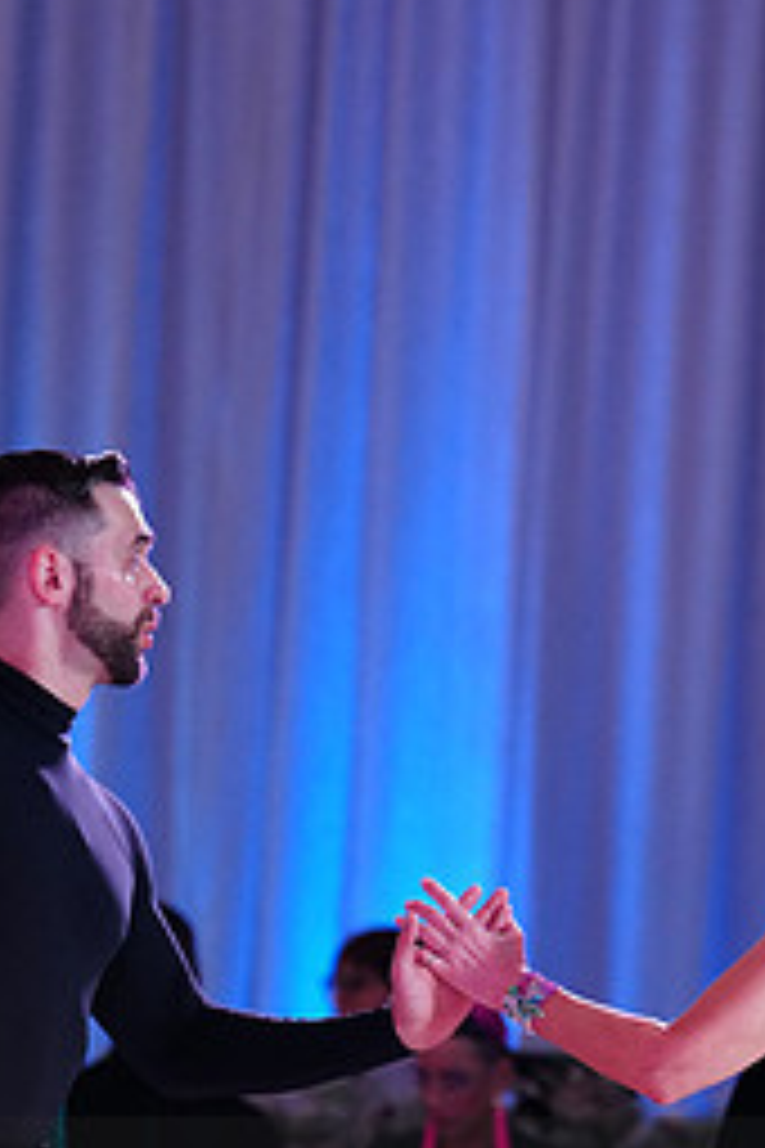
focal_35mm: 303
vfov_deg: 6.8
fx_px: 9657
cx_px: 461
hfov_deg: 4.5
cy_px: 1270
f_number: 2.8
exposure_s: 1/500
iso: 2000
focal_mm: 133
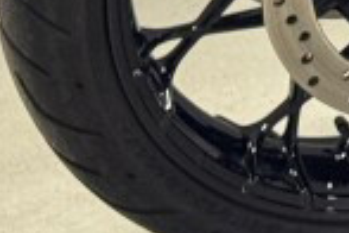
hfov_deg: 5.2
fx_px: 3509
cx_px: 1205
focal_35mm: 362
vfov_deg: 3.7
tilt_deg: -10.6
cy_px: -587
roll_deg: -0.2
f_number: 1.78
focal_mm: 6.76
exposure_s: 1/40
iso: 200
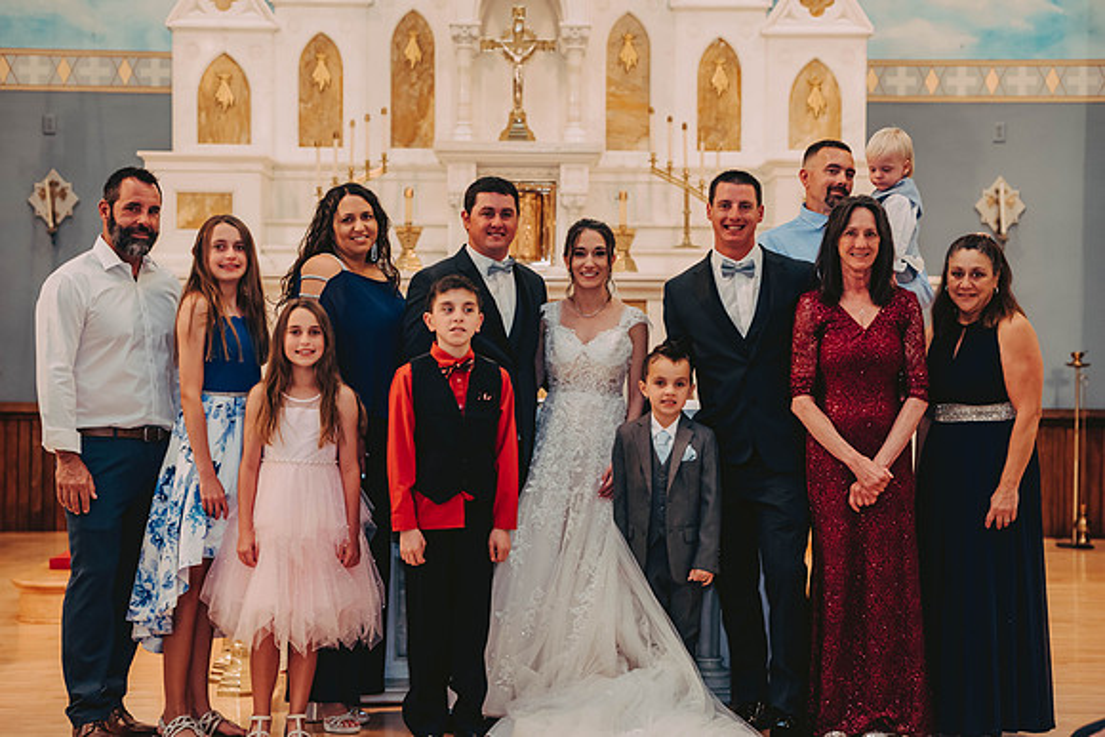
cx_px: 552
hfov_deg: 28.1
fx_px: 2209
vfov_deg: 19.0
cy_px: 368
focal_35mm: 72
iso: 1600
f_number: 2.8
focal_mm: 70
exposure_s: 1/60
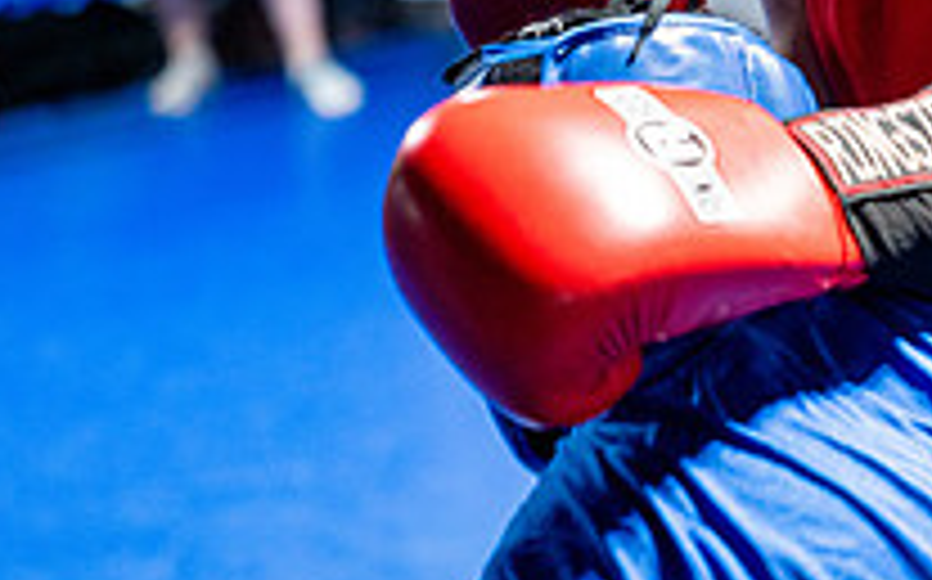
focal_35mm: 143
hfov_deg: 14.1
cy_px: 74
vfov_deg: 9.1
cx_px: 1211
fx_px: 3629
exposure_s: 1/800
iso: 4000
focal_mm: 50
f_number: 2
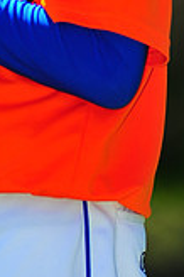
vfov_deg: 3.2
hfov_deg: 2.2
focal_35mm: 637
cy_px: -106
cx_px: 22
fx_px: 4894
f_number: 4
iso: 200
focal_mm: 180
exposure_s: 1/1000
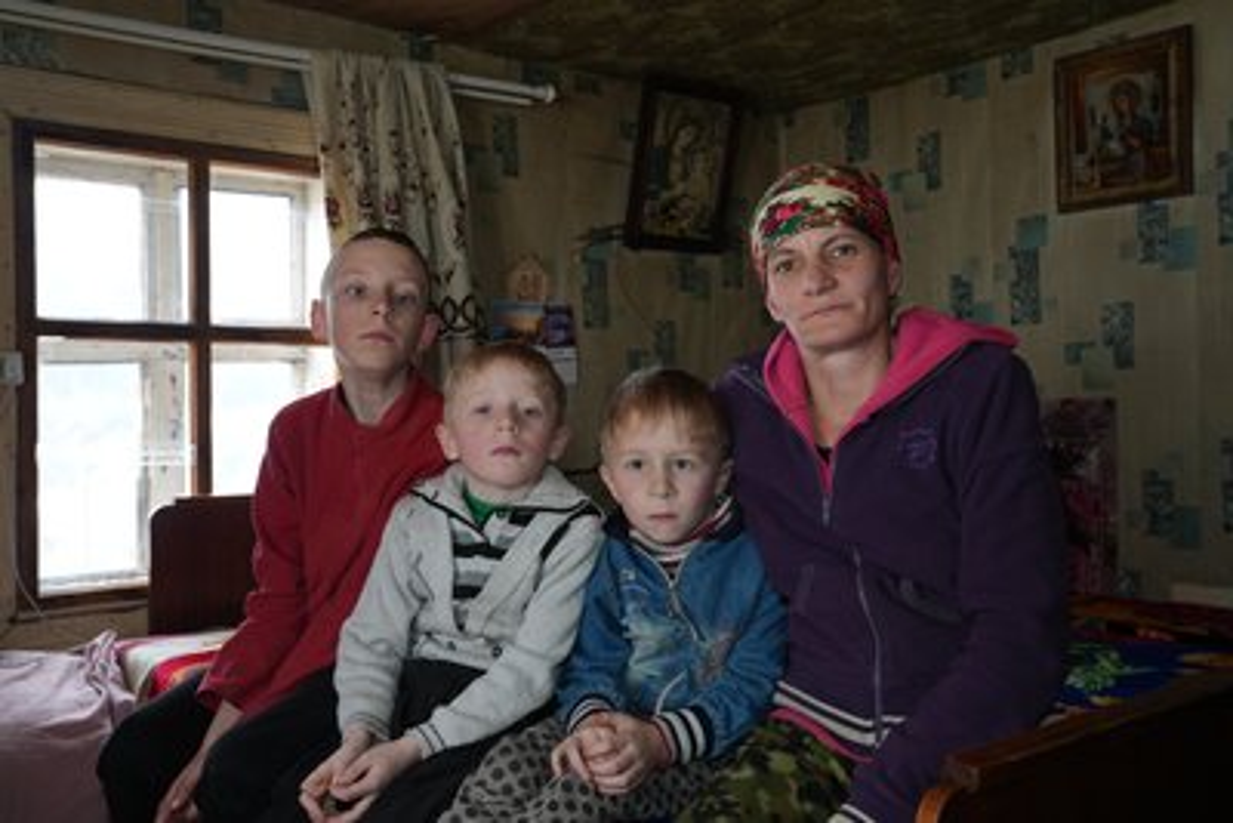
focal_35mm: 33
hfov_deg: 57.2
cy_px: 412
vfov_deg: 40.0
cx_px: 616
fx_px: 1131
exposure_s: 1/100
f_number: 5.6
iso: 800
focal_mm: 33
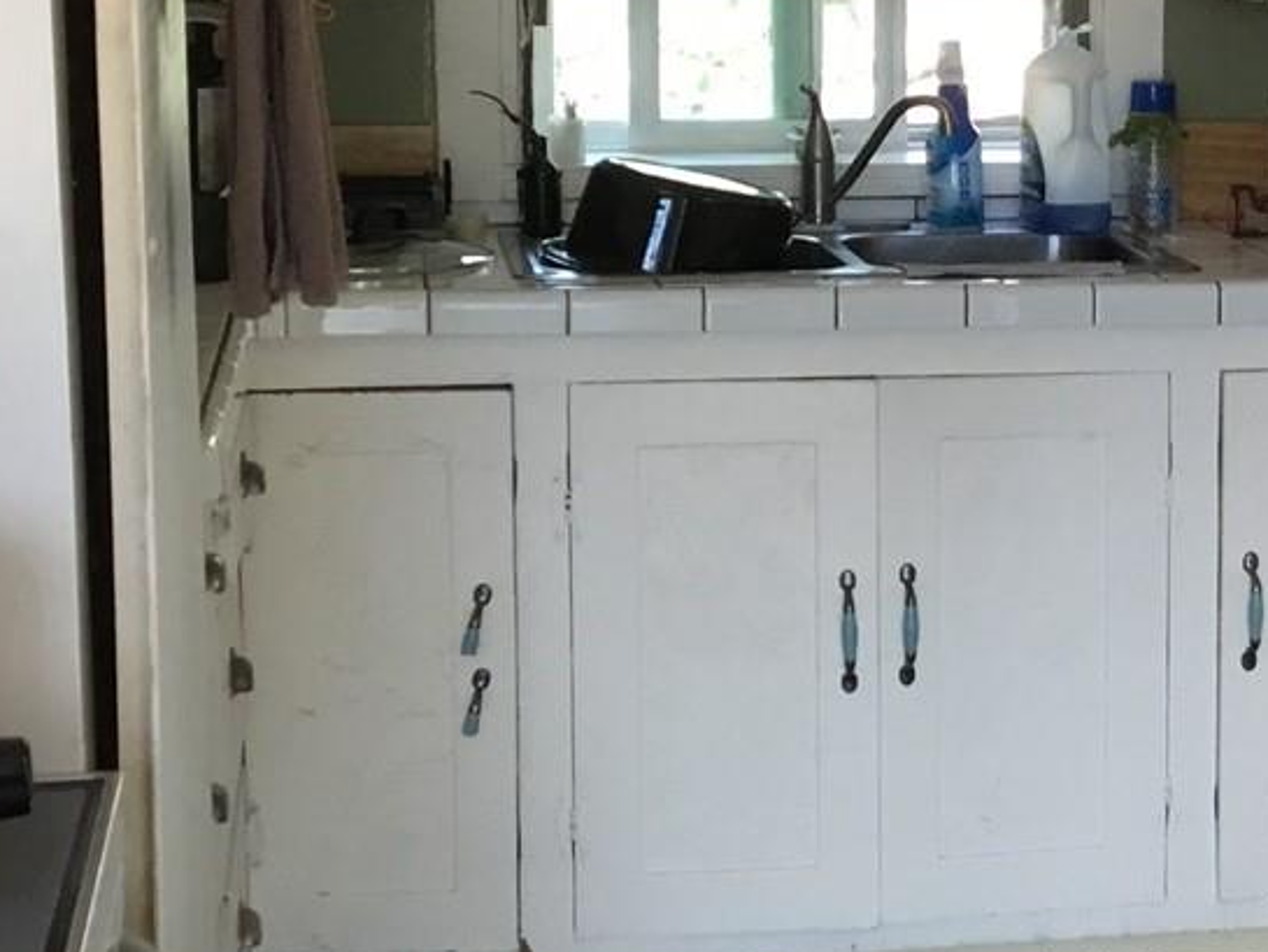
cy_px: 368
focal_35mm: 91
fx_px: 3334
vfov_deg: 16.2
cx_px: 1205
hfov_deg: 21.0
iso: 40
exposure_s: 1/30
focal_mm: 3.3
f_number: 2.4
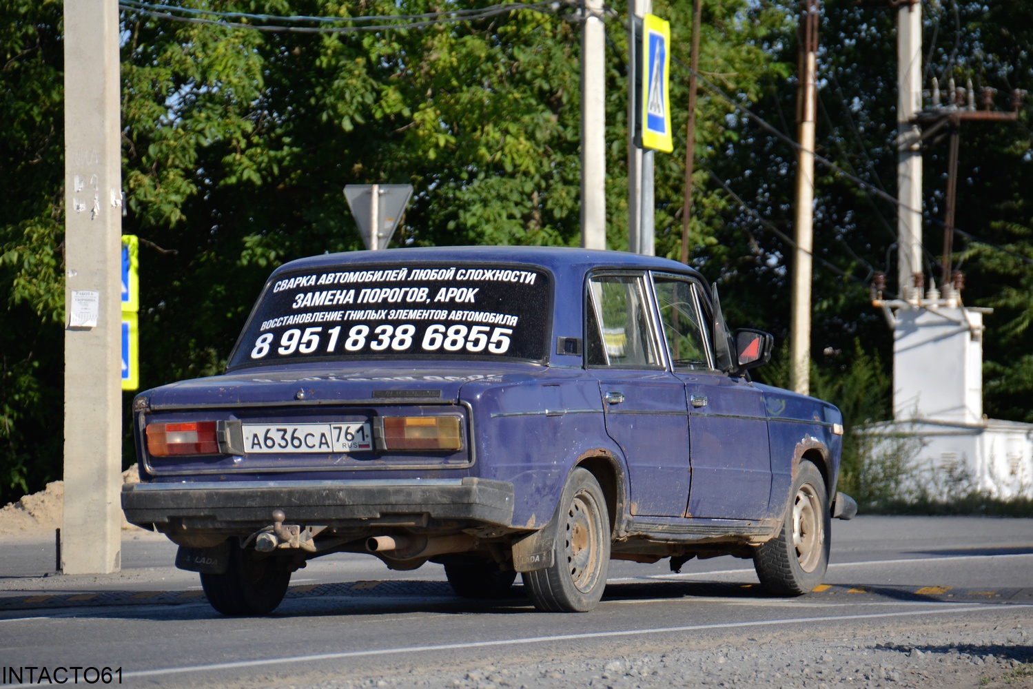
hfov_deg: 8.9
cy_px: 344
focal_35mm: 232
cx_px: 516
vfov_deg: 5.9
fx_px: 6672
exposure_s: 1/1600
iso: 400
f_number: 6.3
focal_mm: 155
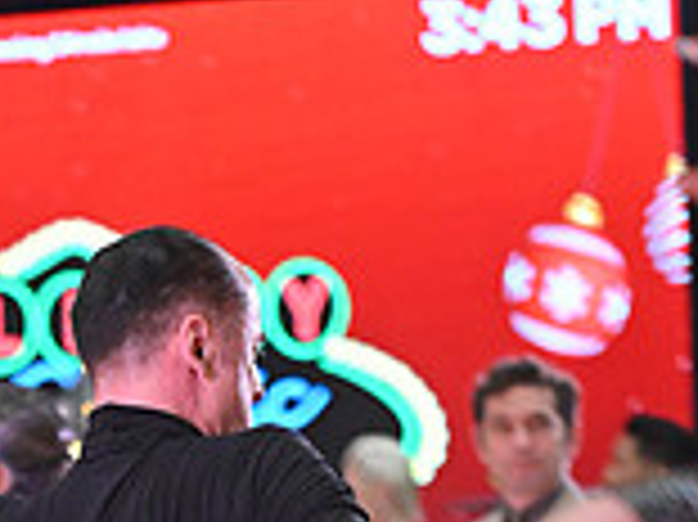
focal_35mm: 431
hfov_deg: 4.6
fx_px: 8684
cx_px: -128
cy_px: 1300
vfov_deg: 3.4
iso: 4000
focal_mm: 120
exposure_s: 1/400
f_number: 4
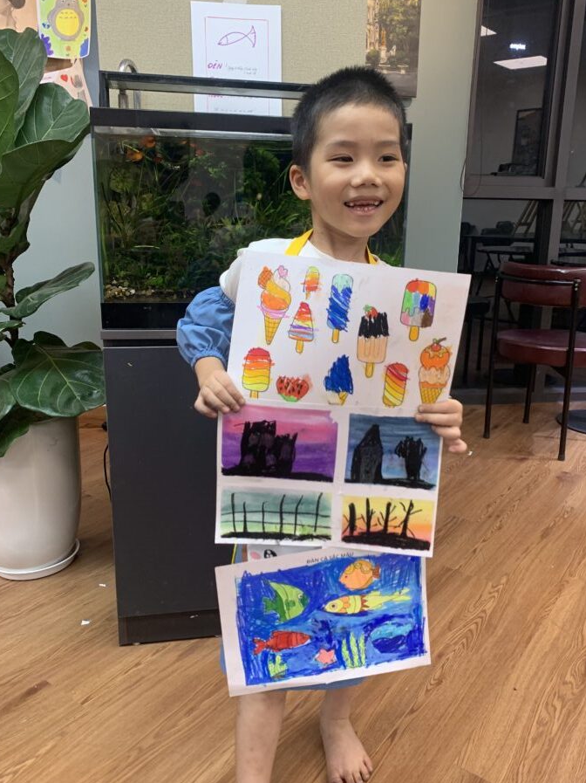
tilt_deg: -15.2
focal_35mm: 29
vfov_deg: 61.7
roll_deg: -1.8
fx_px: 655
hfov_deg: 48.1
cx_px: 318
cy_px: 385
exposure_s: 1/85
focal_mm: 4.25
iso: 100
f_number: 1.8
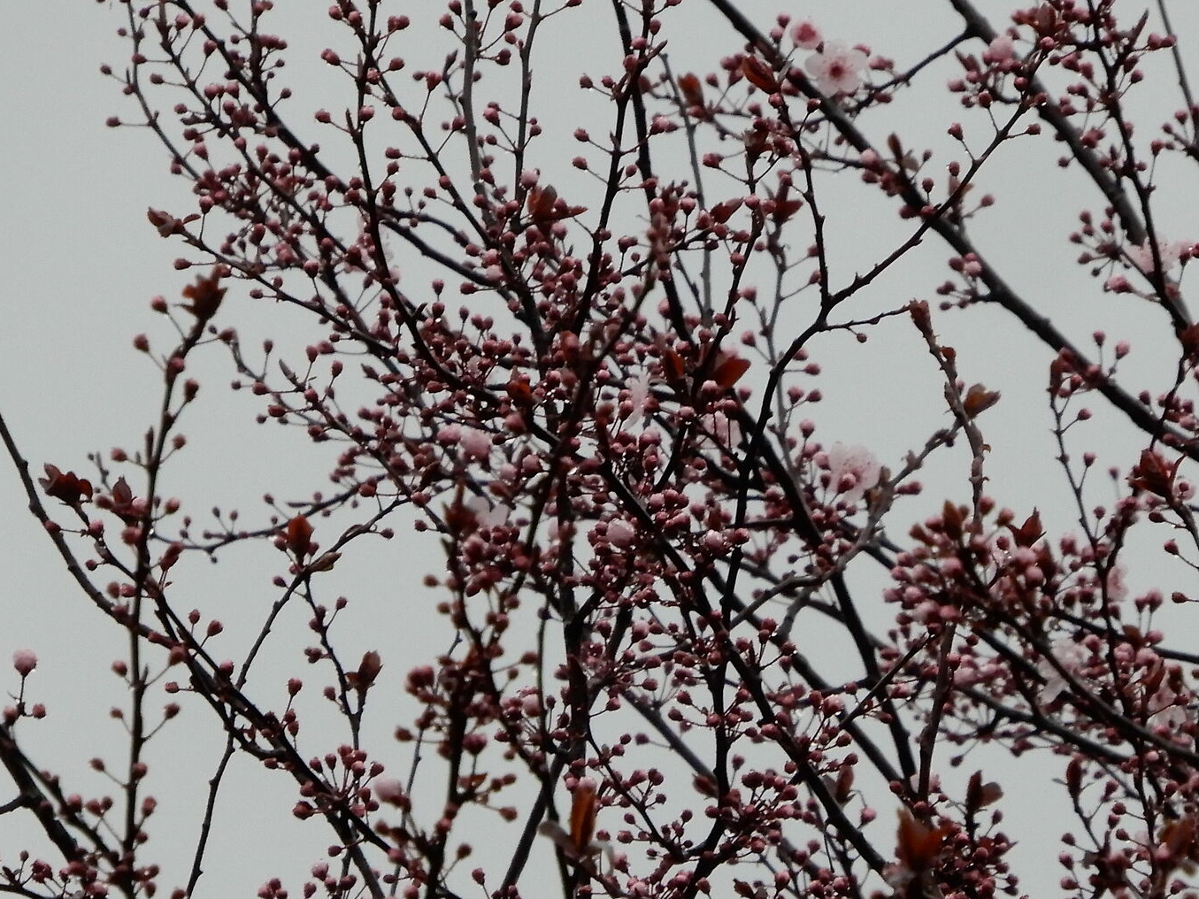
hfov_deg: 2.5
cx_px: 675
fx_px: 27603
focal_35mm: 797
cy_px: 666
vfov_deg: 1.9
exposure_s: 1/80
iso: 400
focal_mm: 80.3
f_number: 6.3
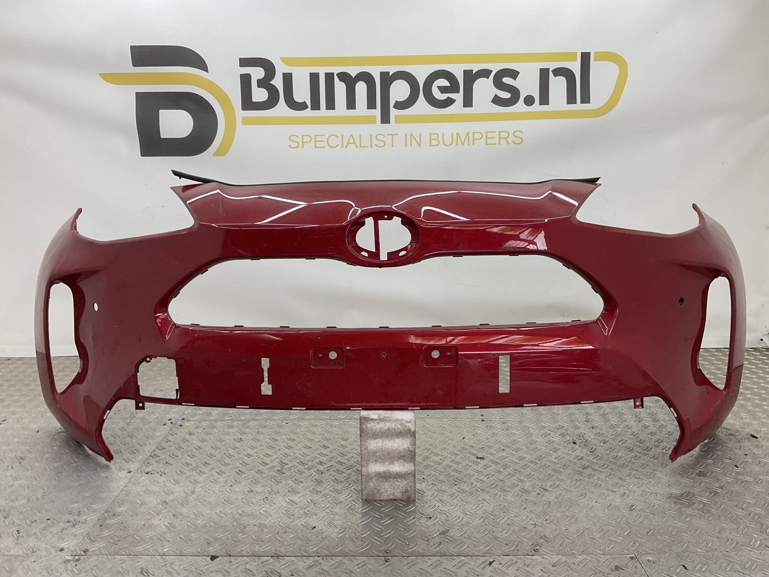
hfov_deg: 61.7
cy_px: 288
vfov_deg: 48.2
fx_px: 644
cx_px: 384
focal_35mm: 29
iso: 16
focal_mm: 3
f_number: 1.8
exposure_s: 1/100
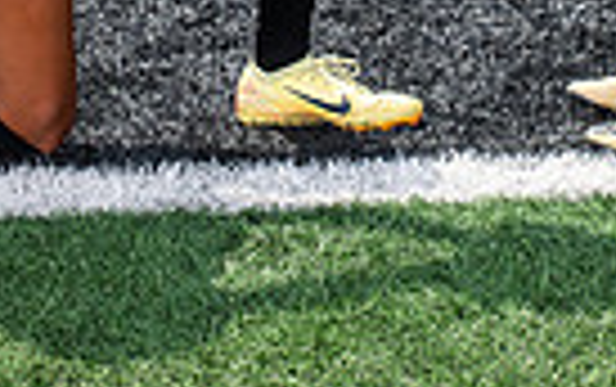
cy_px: -549
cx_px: 414
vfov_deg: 9.2
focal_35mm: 127
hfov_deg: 16.4
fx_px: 2135
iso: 100
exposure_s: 1/320
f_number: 7.1
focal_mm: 38
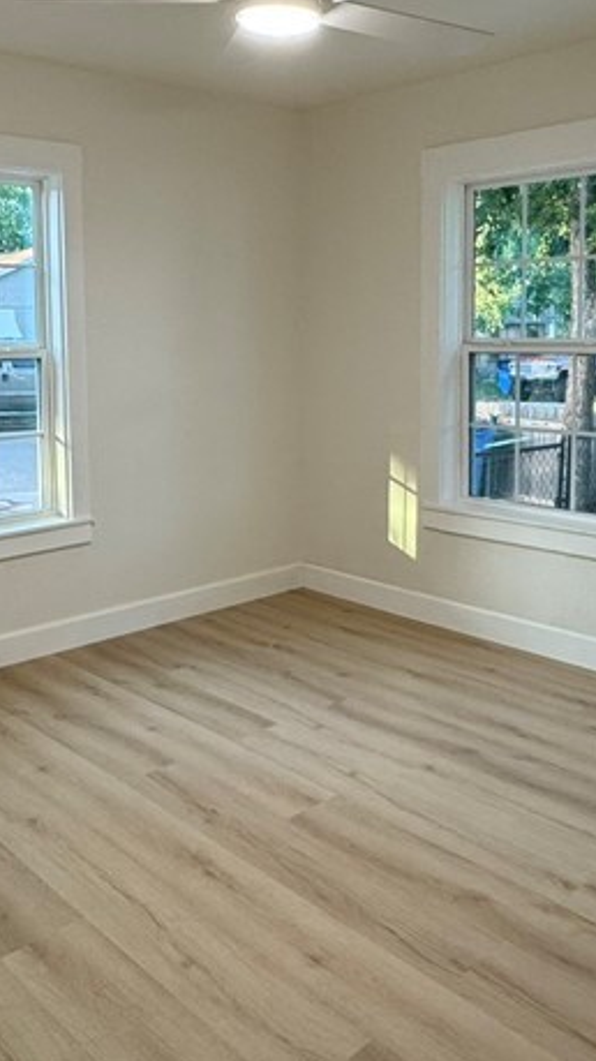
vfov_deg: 57.6
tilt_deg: -5.6
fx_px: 956
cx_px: 236
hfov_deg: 34.5
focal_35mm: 34
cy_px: 425
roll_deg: +0.5
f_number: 2.2
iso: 200
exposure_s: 1/120
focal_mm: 2.22
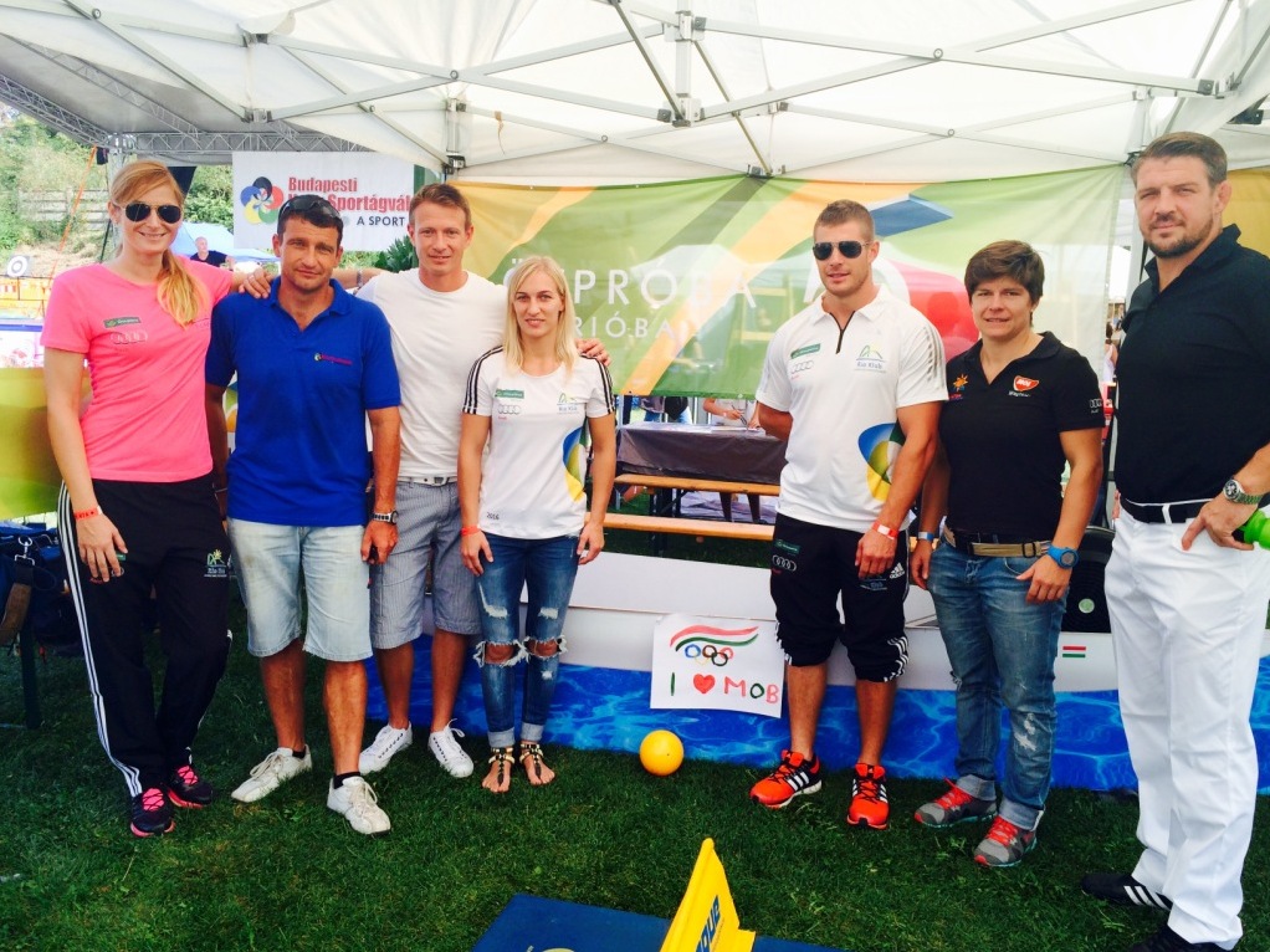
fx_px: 1064
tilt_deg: -9.0
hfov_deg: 61.7
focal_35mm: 29
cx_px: 635
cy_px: 476
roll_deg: -1.3
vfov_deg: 48.2
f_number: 2.2
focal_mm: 4.15
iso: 32
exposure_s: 1/446
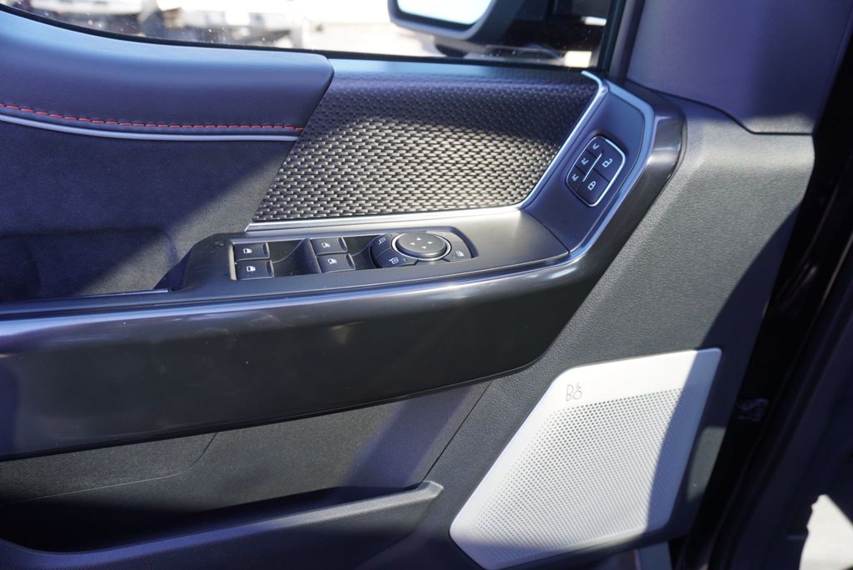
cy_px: 285
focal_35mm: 24
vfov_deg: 53.2
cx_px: 426
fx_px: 569
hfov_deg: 73.7
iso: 100
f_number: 4
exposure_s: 1/60
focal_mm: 16
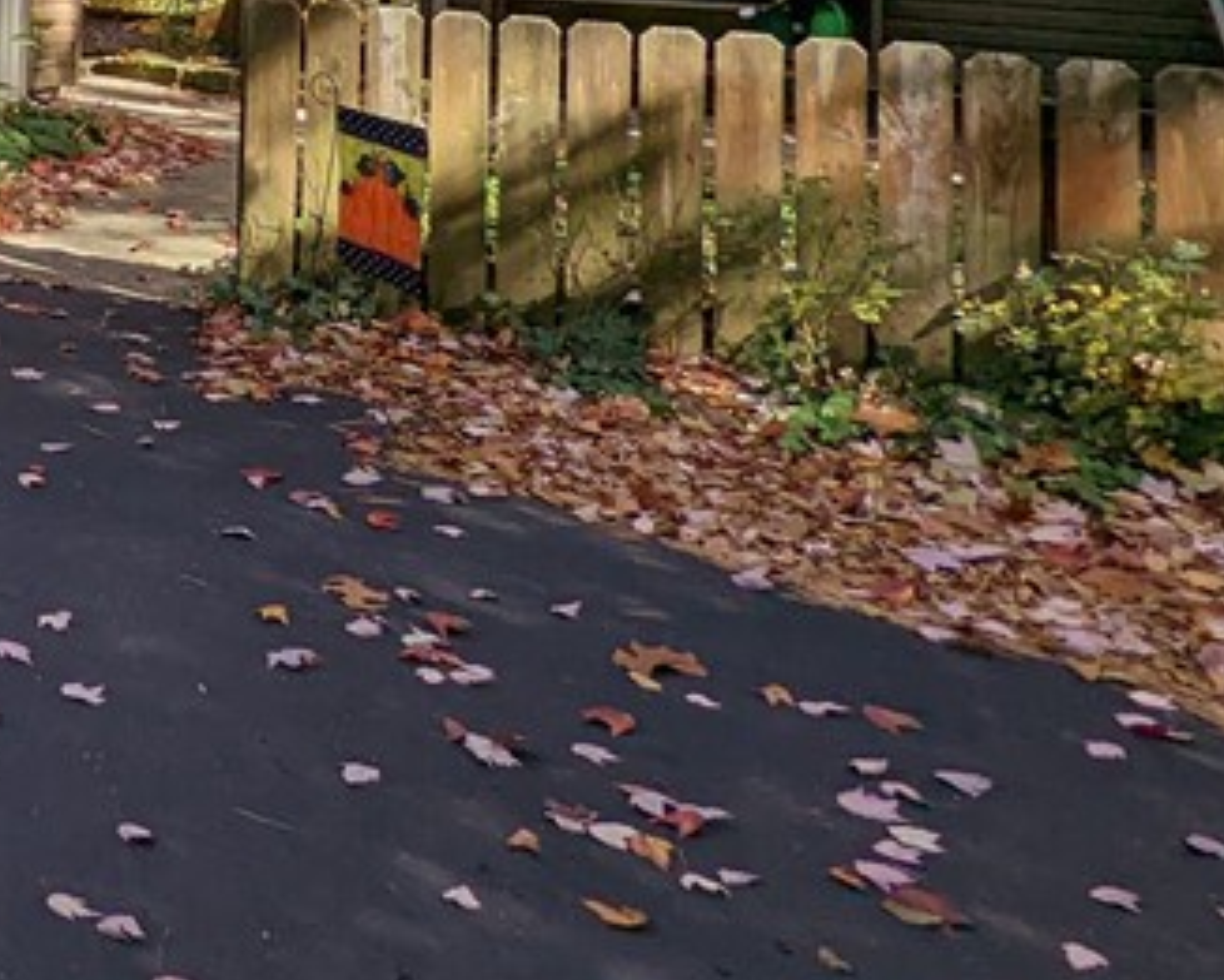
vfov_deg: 27.0
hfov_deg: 26.2
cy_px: -218
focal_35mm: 49
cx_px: -666
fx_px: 1776
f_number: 2.2
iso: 41
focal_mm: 2.35
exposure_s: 1/394
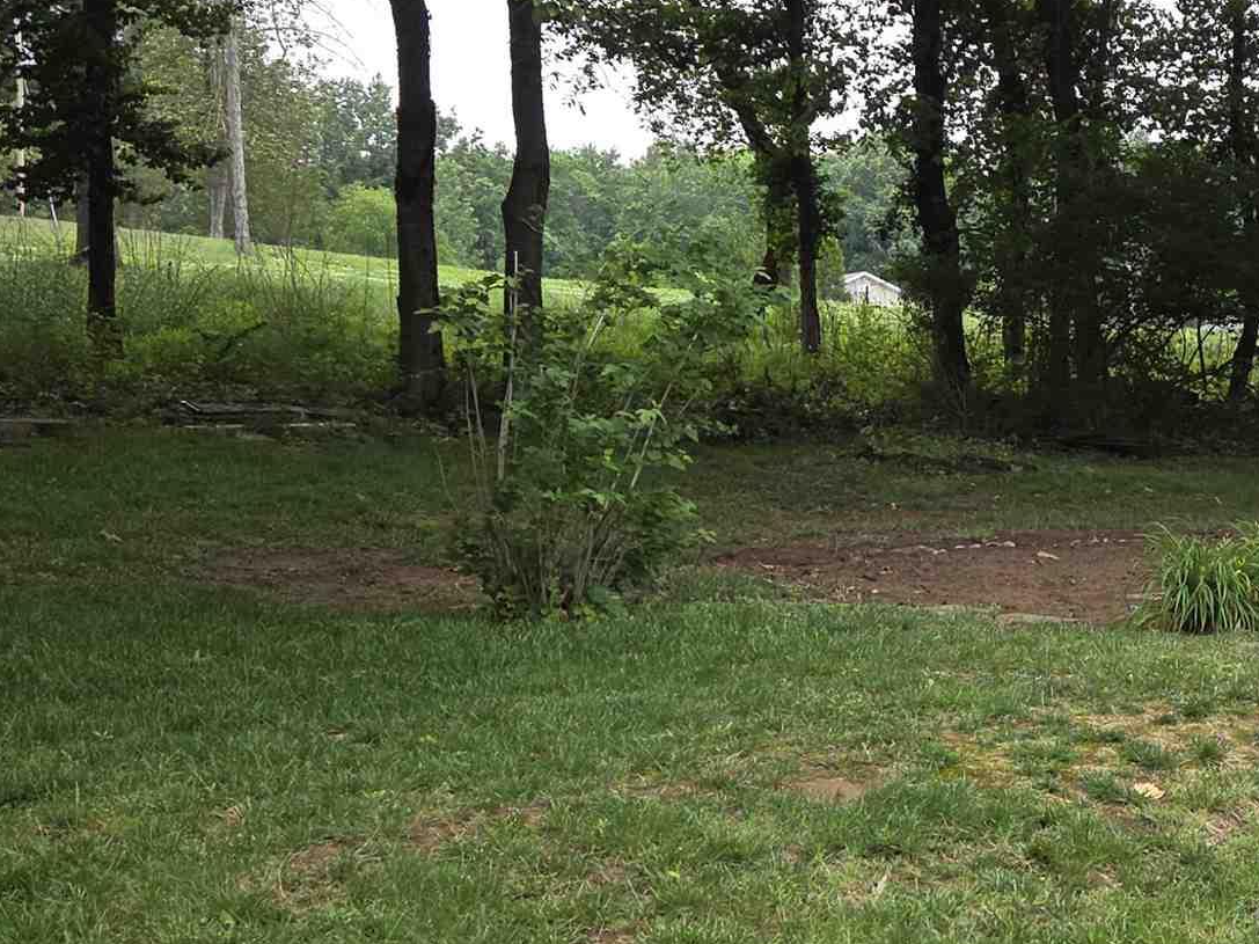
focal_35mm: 65
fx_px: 2364
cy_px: 492
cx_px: 1310
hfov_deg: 27.8
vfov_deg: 22.6
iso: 25
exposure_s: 1/167
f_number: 1.8
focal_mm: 5.4
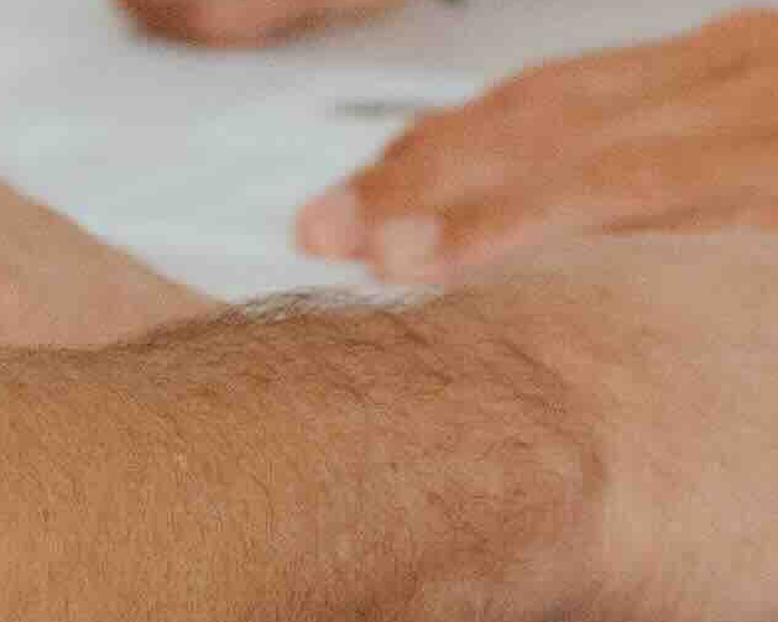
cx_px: -11
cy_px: -1303
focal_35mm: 451
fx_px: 10383
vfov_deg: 3.4
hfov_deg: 4.3
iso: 1600
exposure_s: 1/400
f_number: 2.5
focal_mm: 50
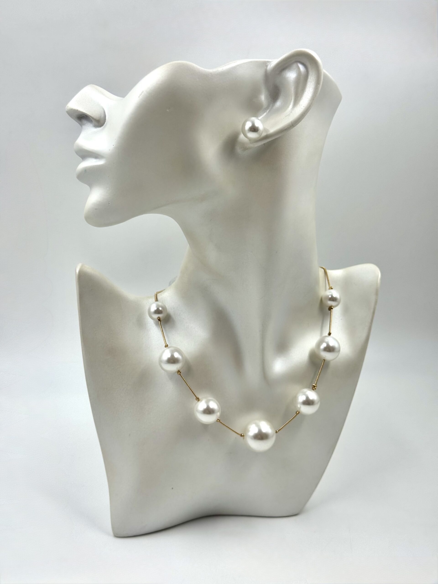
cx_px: 219
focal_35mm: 48
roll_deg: +0.6
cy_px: 292
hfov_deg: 30.3
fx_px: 810
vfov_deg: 39.7
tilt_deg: -17.8
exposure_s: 1/1215
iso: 64
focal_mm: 6.76
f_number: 1.78
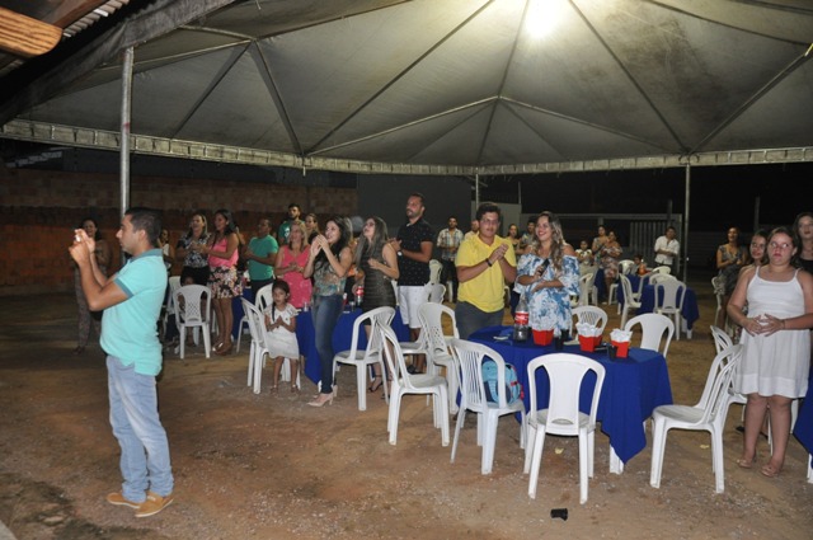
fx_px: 609
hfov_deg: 67.4
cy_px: 270
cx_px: 406
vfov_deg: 47.8
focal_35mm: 27
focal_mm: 18
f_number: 4
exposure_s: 1/60
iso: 800
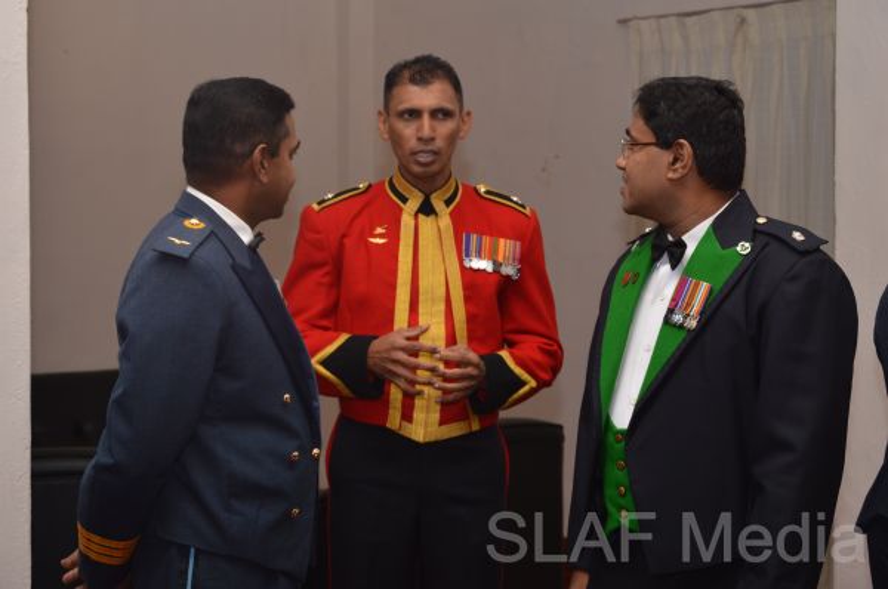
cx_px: 444
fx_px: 1847
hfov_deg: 27.0
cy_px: 294
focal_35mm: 75
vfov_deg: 18.1
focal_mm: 50
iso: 200
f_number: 5.6
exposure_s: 1/125
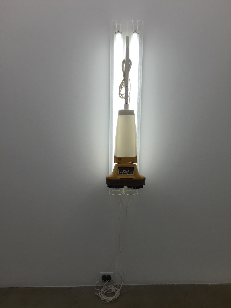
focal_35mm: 29
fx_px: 258
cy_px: 154
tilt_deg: -8.7
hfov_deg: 48.2
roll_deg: +0.1
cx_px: 116
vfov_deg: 61.7
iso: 40
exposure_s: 1/120
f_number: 2.2
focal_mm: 4.15
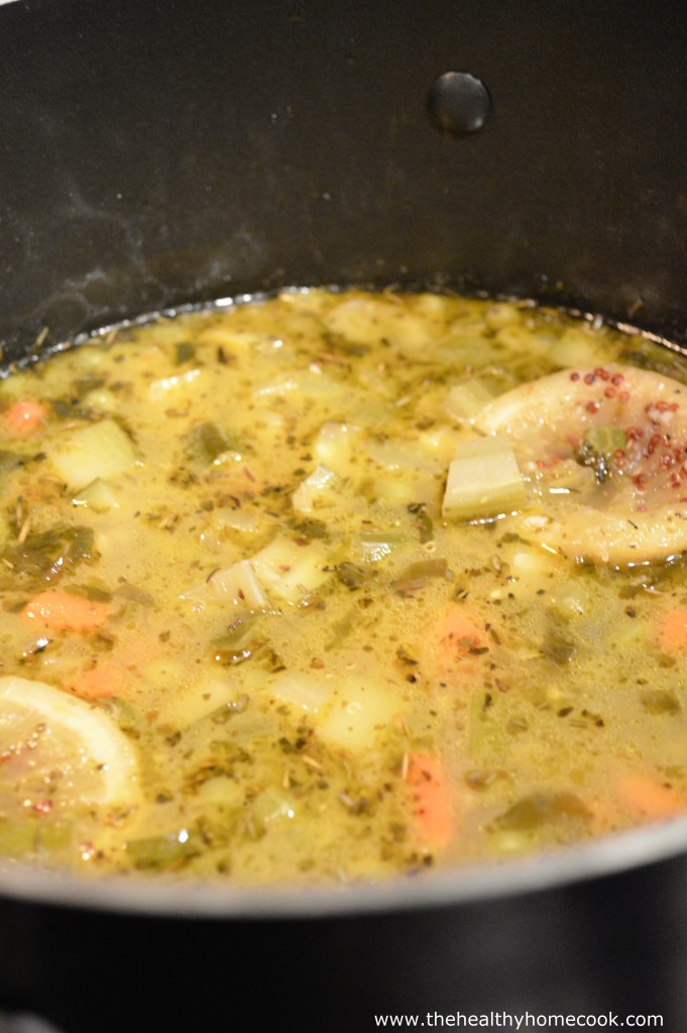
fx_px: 1634
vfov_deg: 35.1
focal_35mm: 57
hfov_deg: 23.7
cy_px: 516
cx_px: 344
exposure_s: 1/15
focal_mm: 38
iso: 2800
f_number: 5
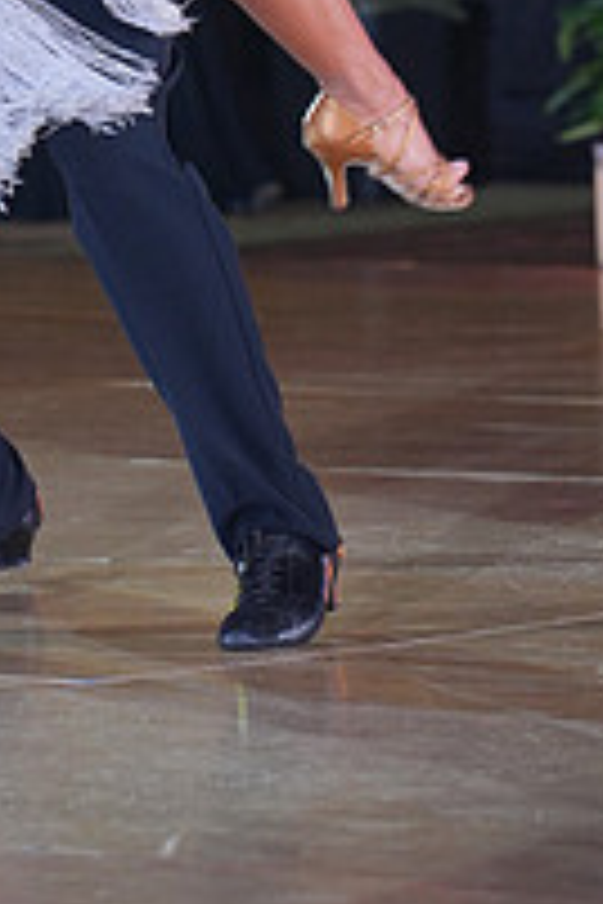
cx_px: 173
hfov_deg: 3.3
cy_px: -333
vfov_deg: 4.9
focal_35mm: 416
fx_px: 10451
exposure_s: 1/400
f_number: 4
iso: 1000
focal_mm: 144
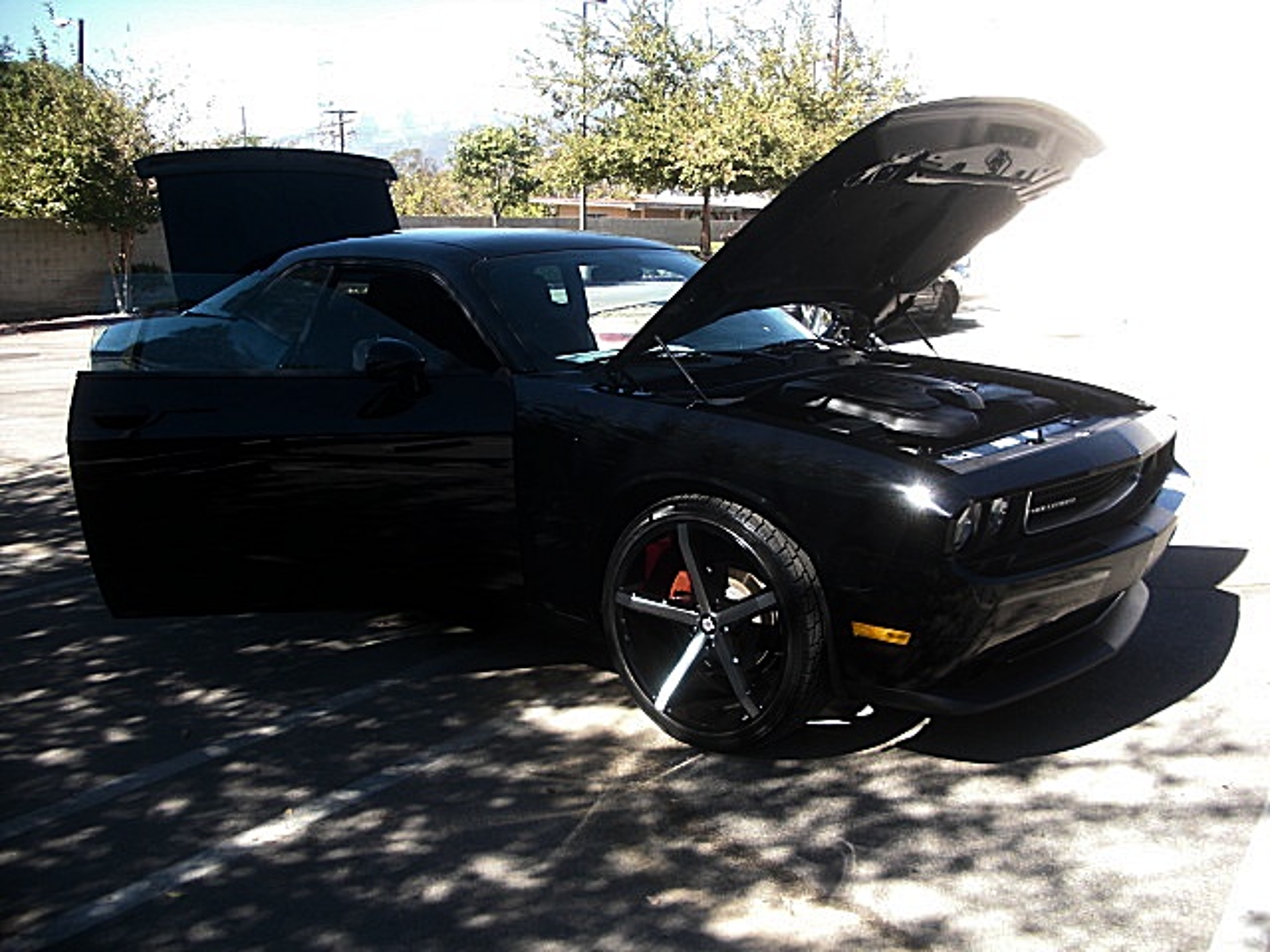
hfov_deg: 51.4
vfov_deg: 39.7
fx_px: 1321
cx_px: 635
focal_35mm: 36
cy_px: 476
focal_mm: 6.3
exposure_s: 1/200
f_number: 2.8
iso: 50
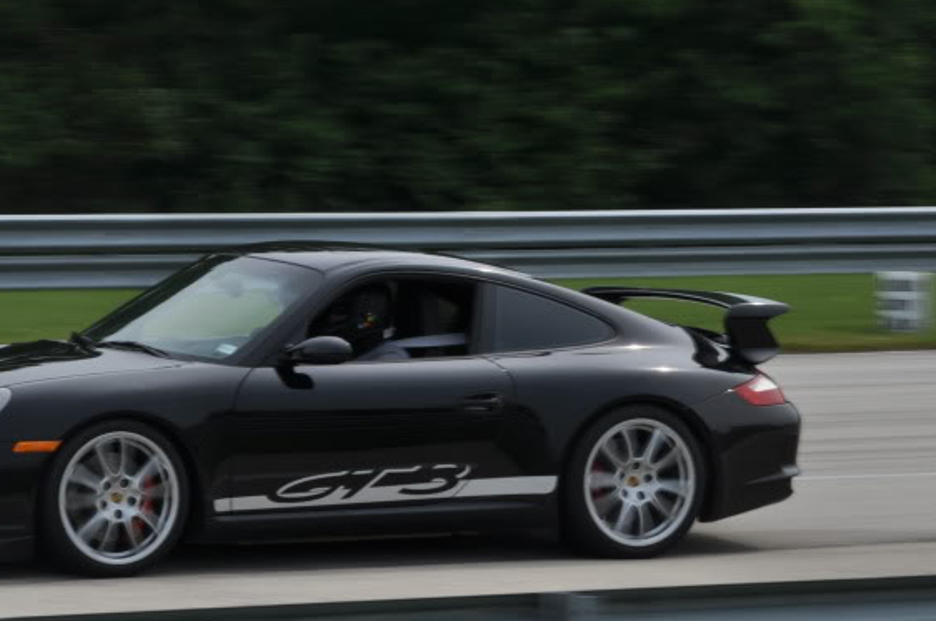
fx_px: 5320
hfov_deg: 10.0
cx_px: 118
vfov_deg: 6.7
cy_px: 401
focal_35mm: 205
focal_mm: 75
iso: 200
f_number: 16
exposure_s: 1/200
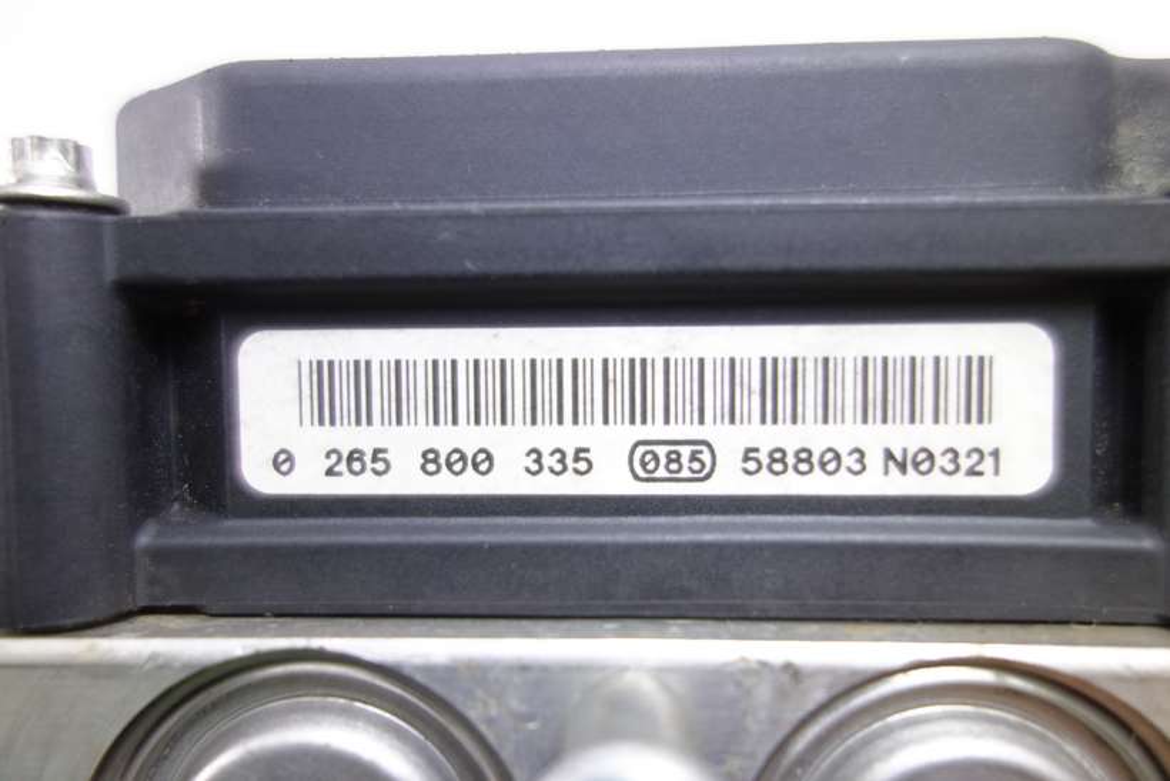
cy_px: 390
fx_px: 910
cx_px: 585
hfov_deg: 65.5
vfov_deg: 46.4
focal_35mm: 28
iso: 125
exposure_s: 1/50
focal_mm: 10.4
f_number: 1.8
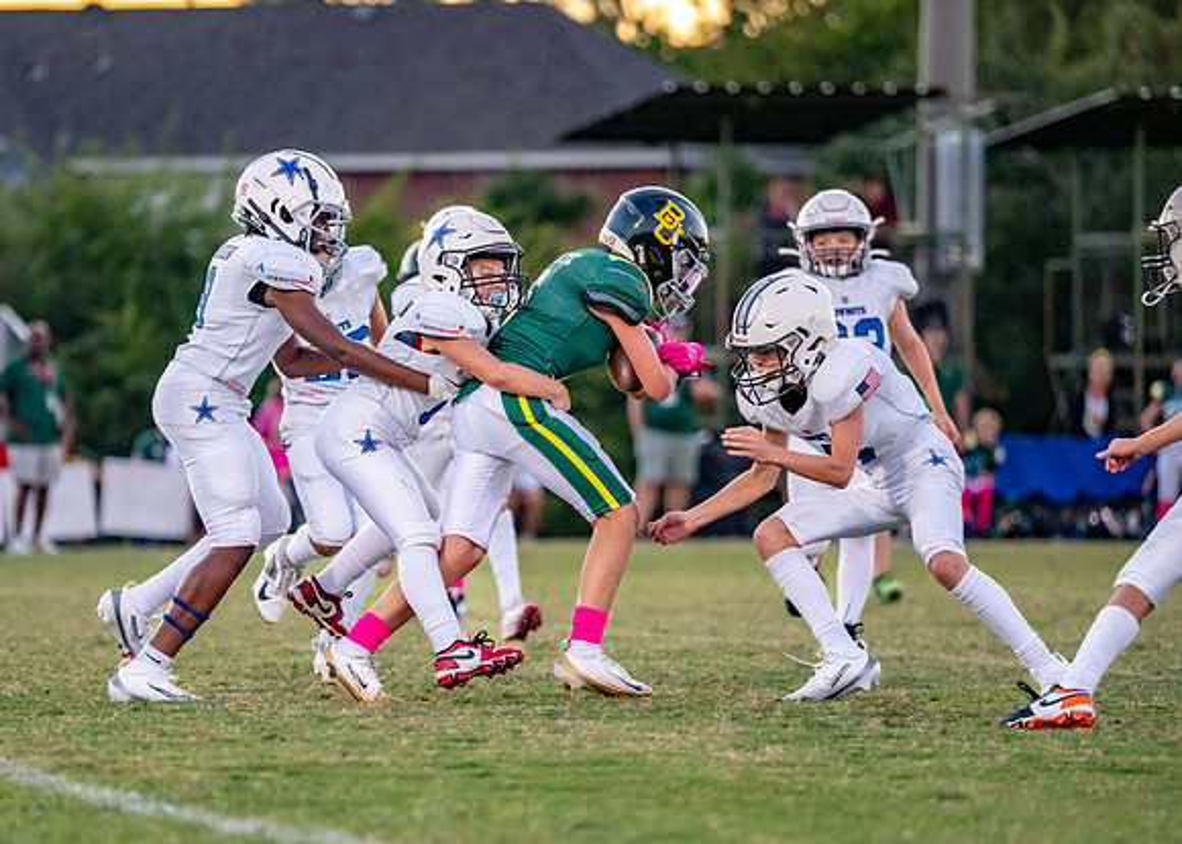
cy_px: 464
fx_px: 6631
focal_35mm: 198
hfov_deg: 10.2
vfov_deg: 7.3
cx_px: 445
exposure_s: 1/1600
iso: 4000
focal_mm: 160
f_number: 2.8
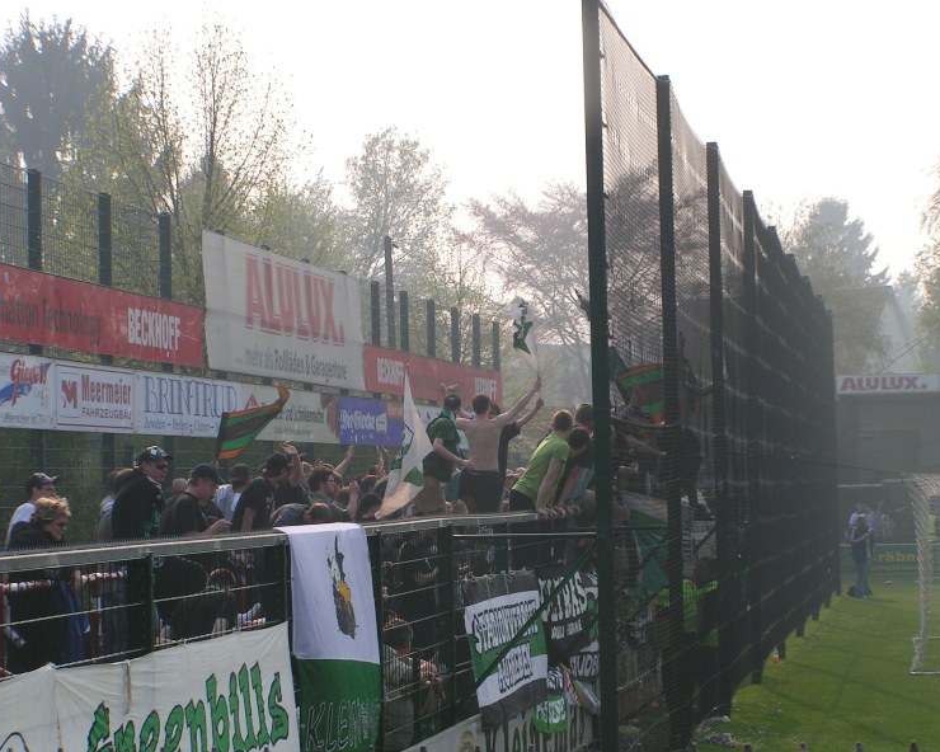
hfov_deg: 20.0
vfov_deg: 16.0
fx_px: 2671
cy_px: 372
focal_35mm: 96
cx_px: 497
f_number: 5.6
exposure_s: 1/400
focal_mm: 13.9
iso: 50
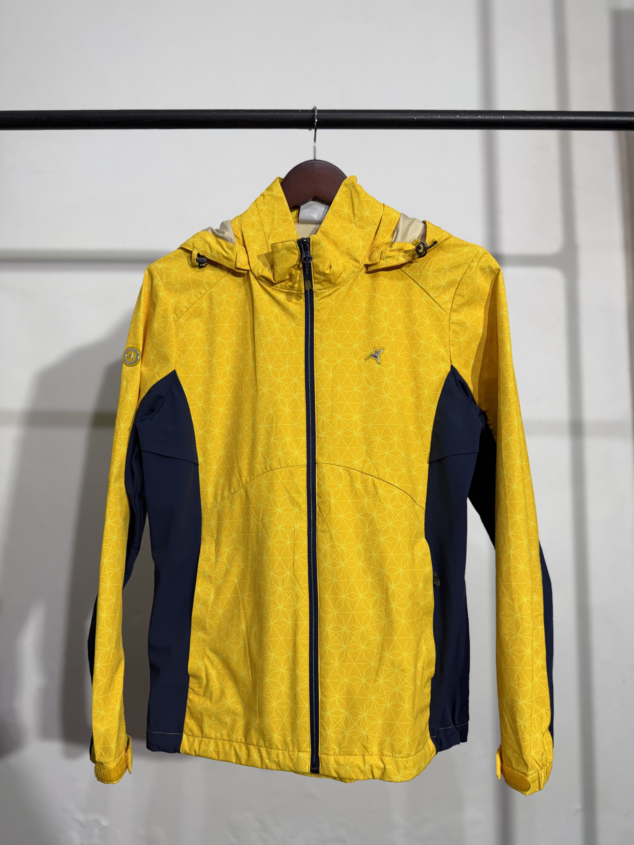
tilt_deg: +4.9
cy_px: 422
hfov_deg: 56.8
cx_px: 317
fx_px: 586
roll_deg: +0.3
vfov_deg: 71.6
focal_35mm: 24
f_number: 1.78
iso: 80
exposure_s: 1/100
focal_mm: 6.76
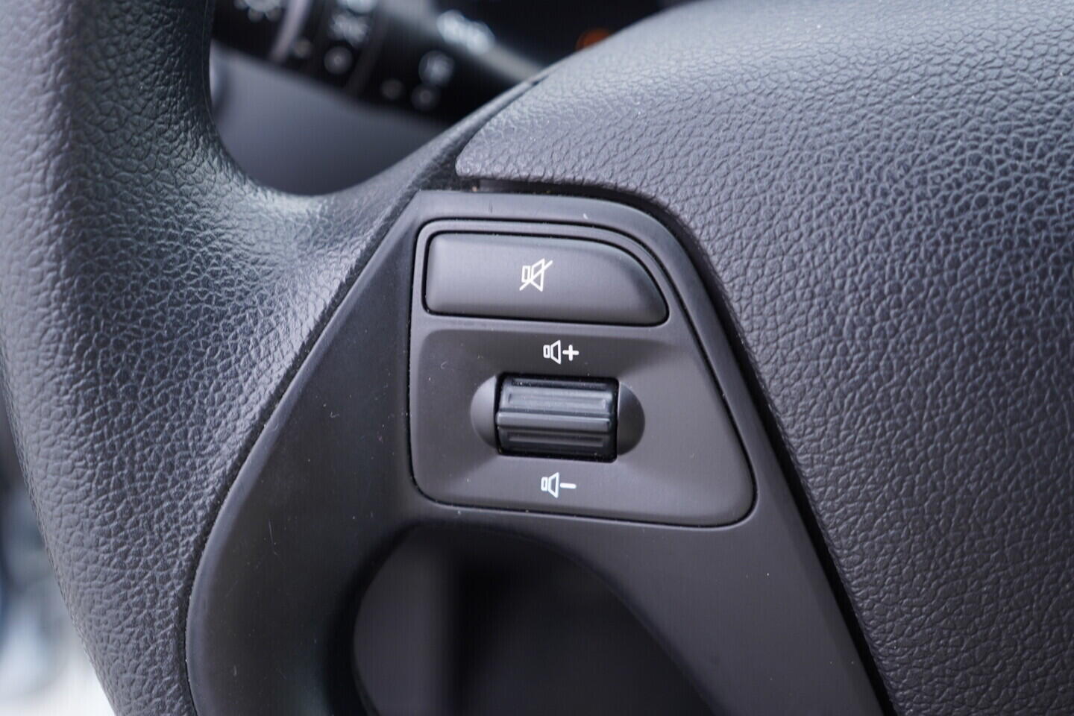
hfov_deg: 53.1
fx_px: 1074
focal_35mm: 36
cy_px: 358
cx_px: 537
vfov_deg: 36.9
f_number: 2.8
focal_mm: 24
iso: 250
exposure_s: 1/40
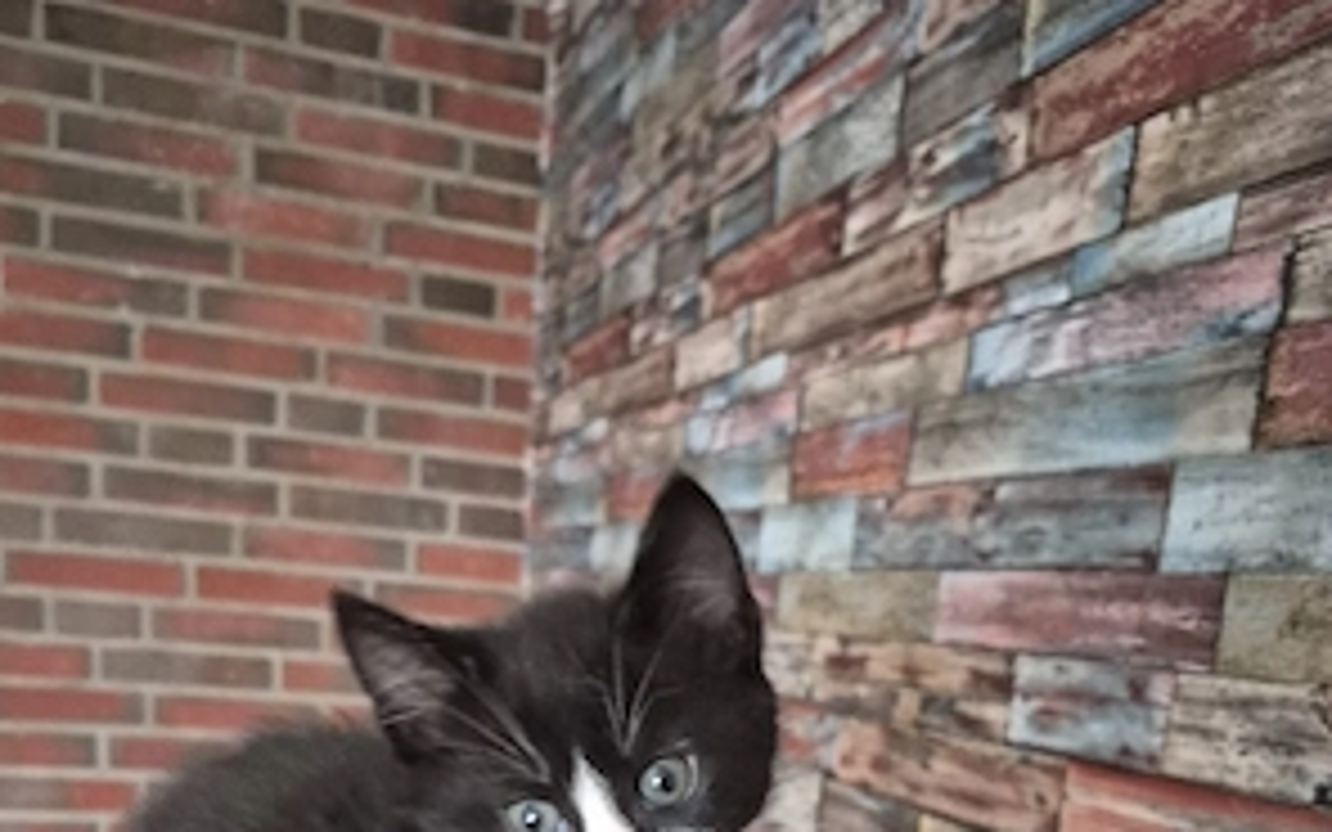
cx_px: 666
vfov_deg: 34.4
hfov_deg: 58.1
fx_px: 1198
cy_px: 859
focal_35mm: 33
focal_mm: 5.4
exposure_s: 1/33
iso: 1600
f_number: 1.8
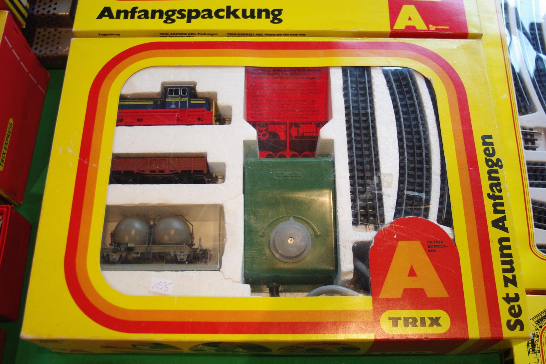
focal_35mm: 40
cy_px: 182
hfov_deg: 48.5
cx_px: 273
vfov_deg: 33.4
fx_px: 607
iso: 400
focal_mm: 27
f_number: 4
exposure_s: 1/13
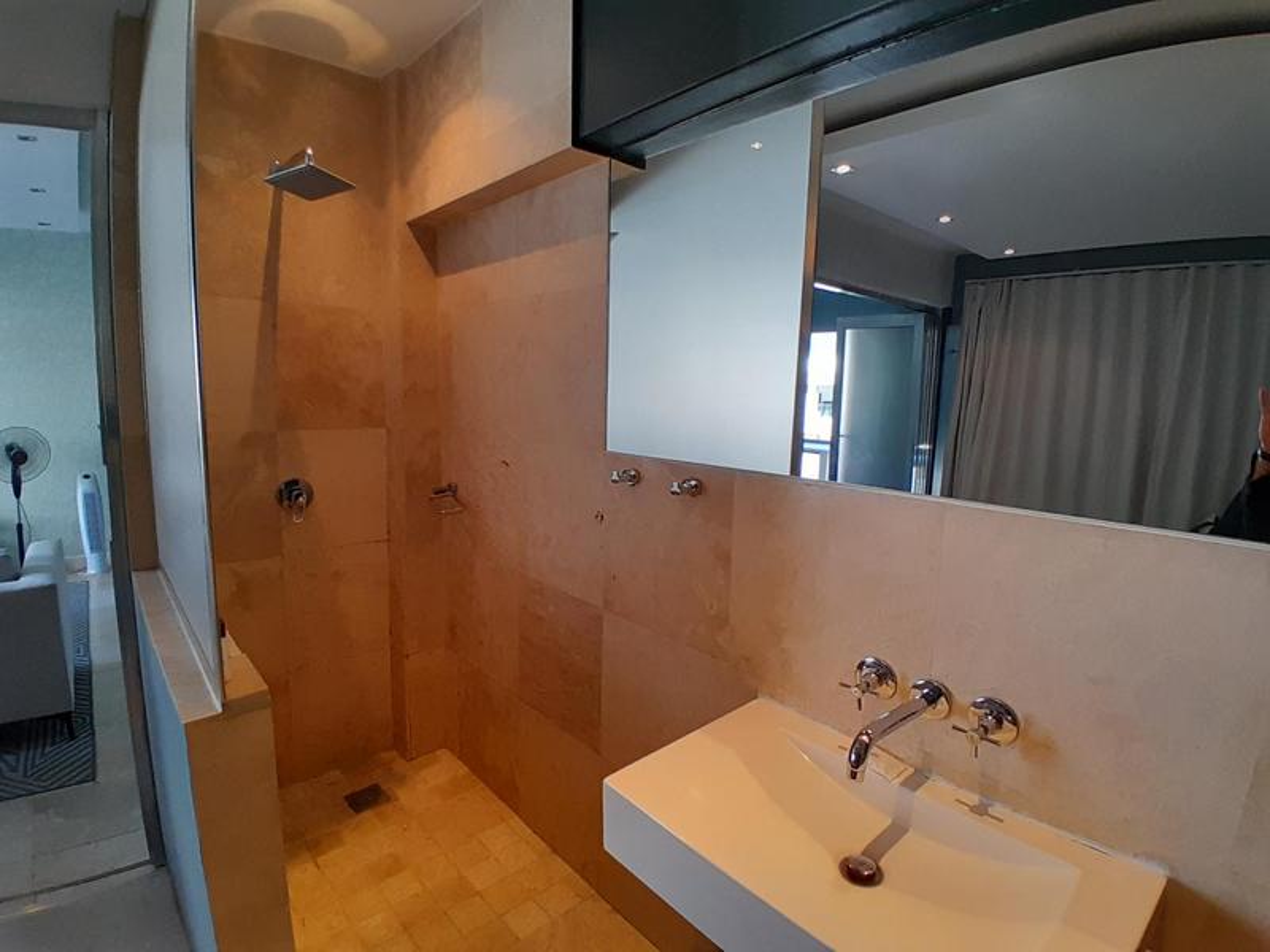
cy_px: 476
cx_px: 635
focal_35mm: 17
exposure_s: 1/40
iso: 125
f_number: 2.2
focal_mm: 1.46
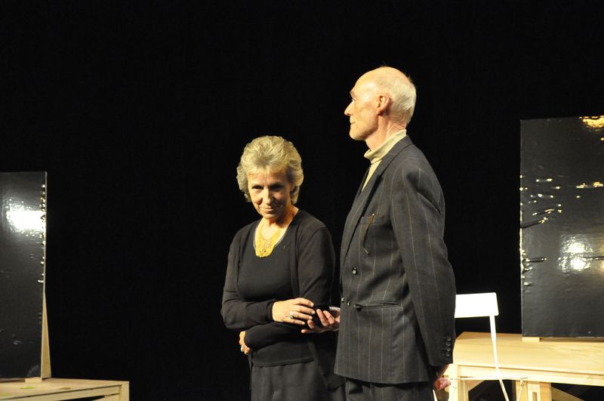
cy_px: 200
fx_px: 1558
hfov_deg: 21.9
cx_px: 302
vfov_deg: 14.7
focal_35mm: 93
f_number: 5.3
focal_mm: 62
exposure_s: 1/60
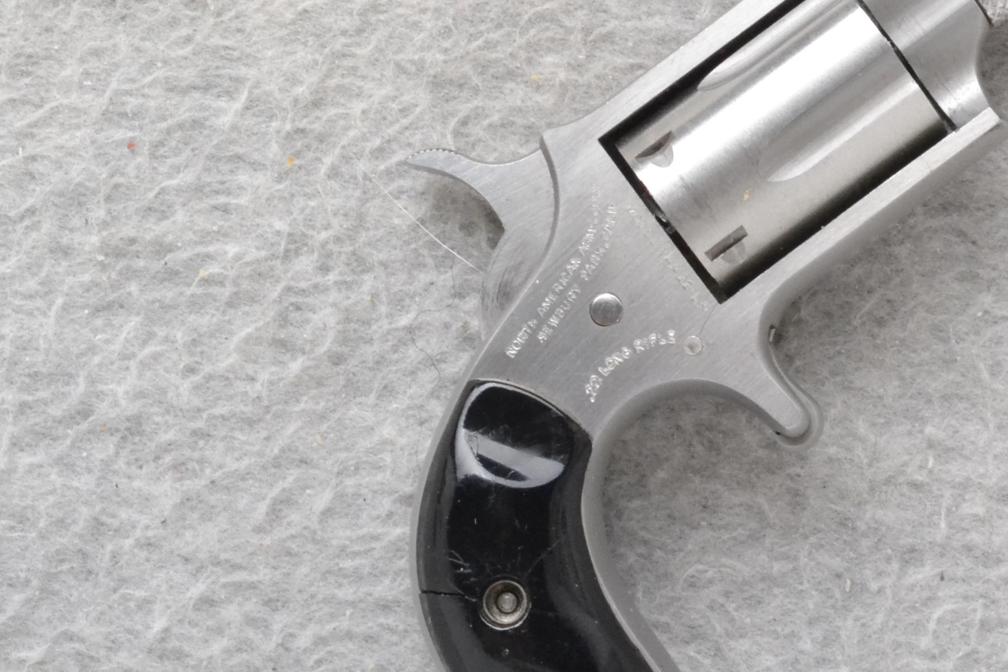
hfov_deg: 16.8
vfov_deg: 11.3
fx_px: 3388
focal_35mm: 121
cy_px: 333
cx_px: 793
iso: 3200
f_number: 20
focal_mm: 42
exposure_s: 1/160
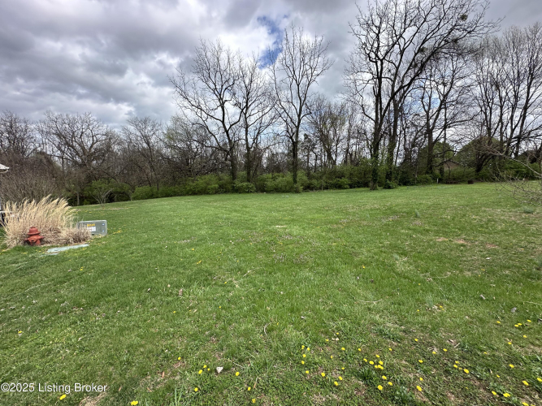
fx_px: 219
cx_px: 271
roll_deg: -0.5
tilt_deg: -5.2
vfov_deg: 85.7
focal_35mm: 14
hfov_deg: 102.1
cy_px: 203
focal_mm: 2.22
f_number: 2.2
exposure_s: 1/868
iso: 40
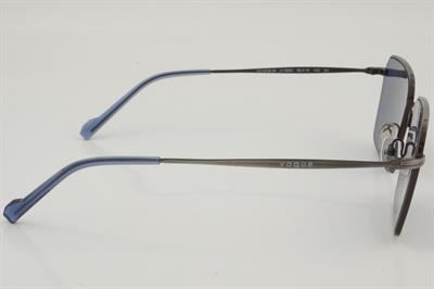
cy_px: 144
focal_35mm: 75
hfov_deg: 27.0
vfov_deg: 18.2
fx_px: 903
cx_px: 217
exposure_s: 1/3
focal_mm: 50
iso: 100
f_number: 32
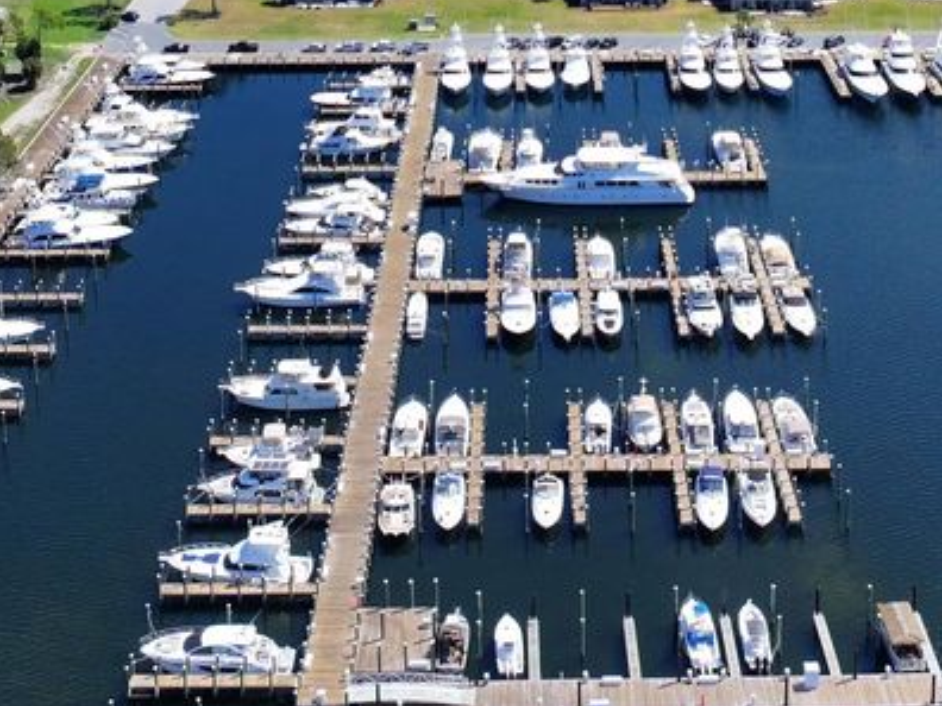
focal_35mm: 62
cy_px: -127
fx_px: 1687
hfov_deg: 31.2
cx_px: 526
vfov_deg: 22.0
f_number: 2.8
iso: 130
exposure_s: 1/2000
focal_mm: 12.29
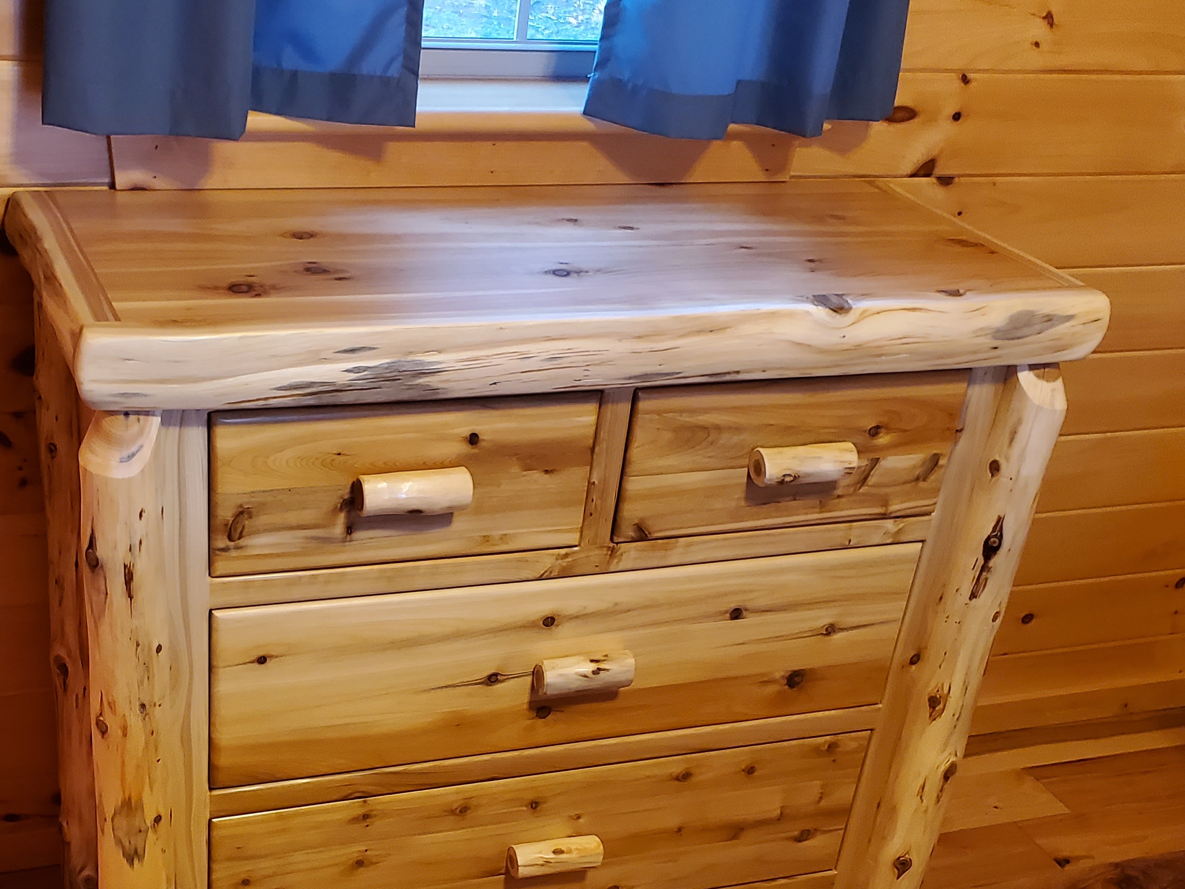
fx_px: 1575
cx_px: 455
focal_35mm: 46
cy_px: 709
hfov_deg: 41.0
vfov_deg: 30.7
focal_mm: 4.3
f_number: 2.4
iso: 400
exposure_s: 1/39
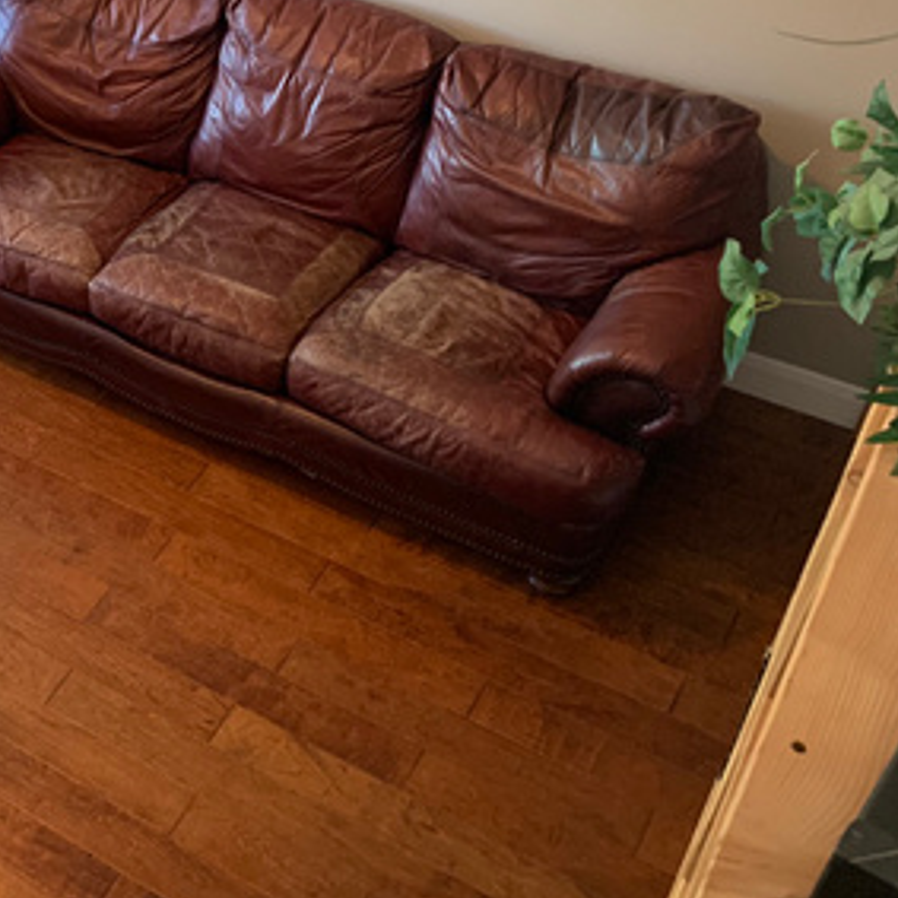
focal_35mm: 52
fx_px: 1526
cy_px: 298
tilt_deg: -40.7
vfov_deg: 32.5
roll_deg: +7.6
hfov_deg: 29.6
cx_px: -86
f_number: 1.8
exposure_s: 1/40
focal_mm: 4.25
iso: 320
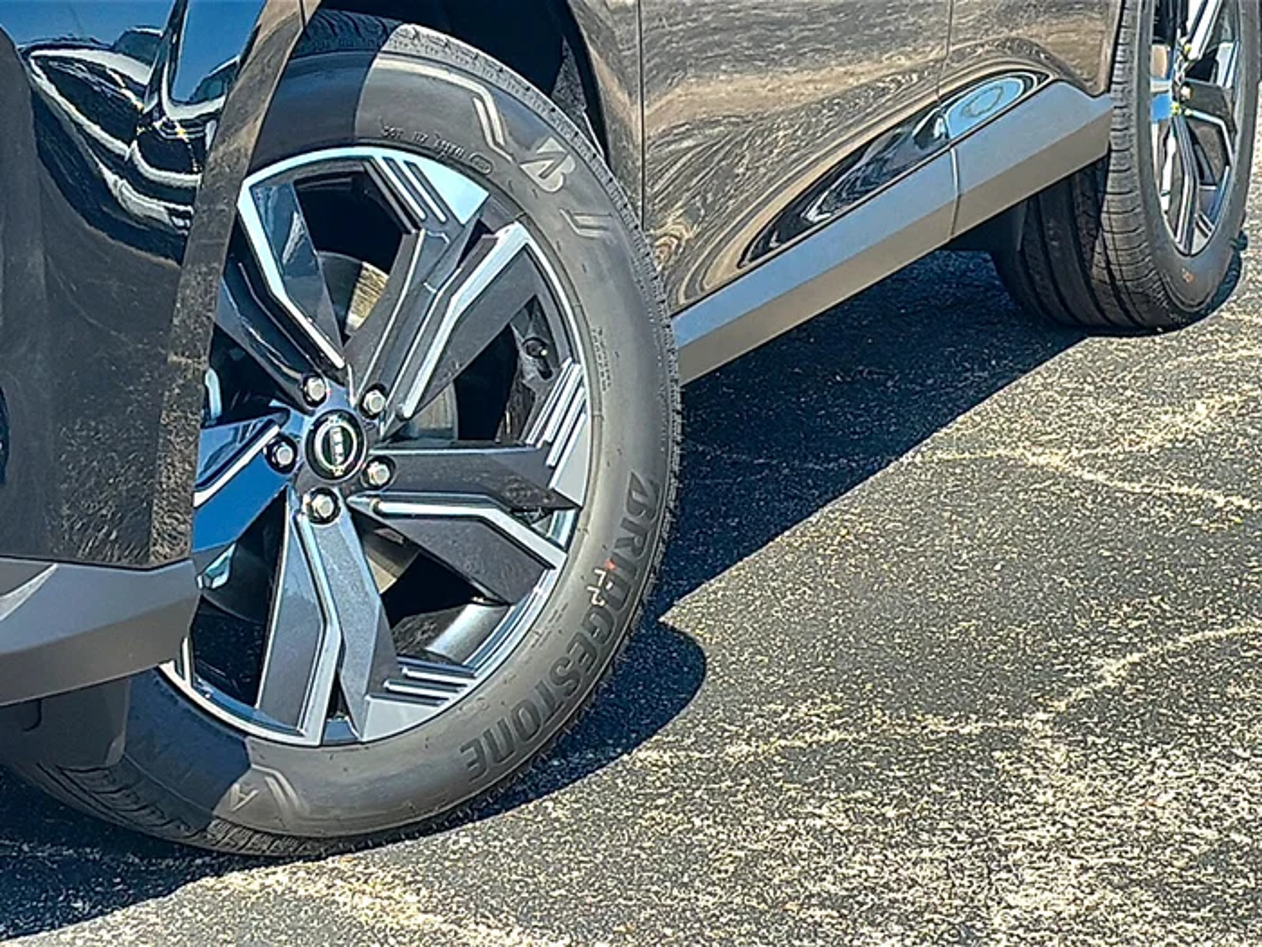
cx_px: 631
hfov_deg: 19.6
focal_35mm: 100
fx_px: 3646
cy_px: 474
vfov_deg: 14.8
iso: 100
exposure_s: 1/2262
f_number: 1.78
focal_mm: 6.86
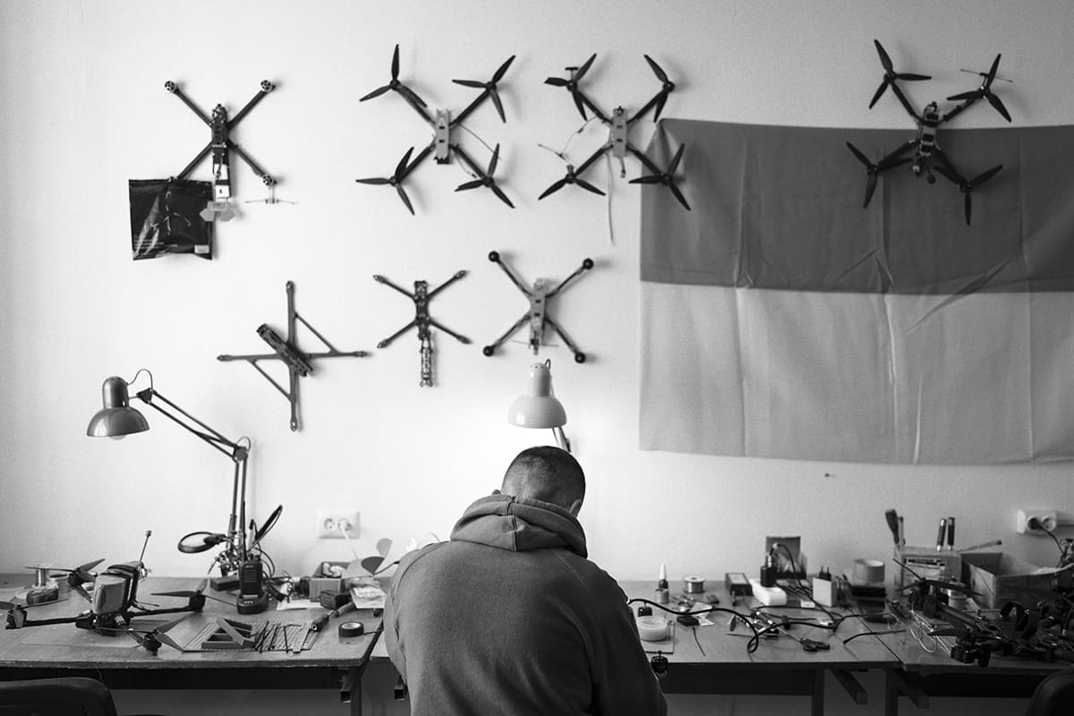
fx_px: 1044
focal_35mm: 35
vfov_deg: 37.9
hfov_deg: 54.4
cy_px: 358
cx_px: 537
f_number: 1.4
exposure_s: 1/1250
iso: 400
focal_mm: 35
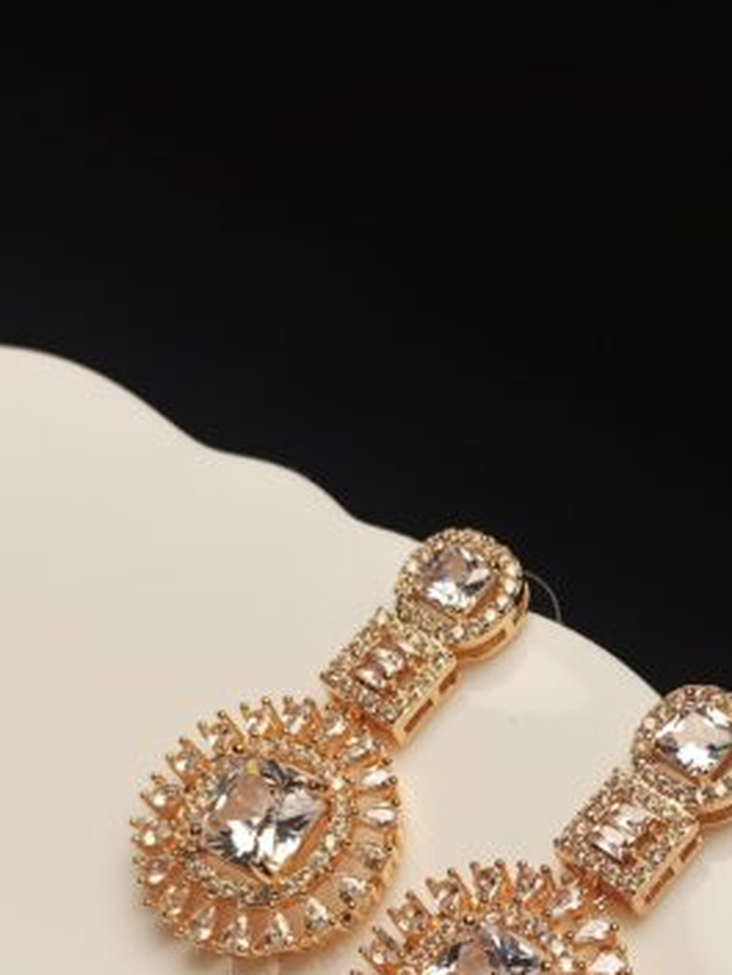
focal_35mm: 65
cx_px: 547
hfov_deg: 22.4
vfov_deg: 29.2
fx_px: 1832
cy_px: 772
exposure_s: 1/180
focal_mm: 3.98
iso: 50
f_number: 1.8
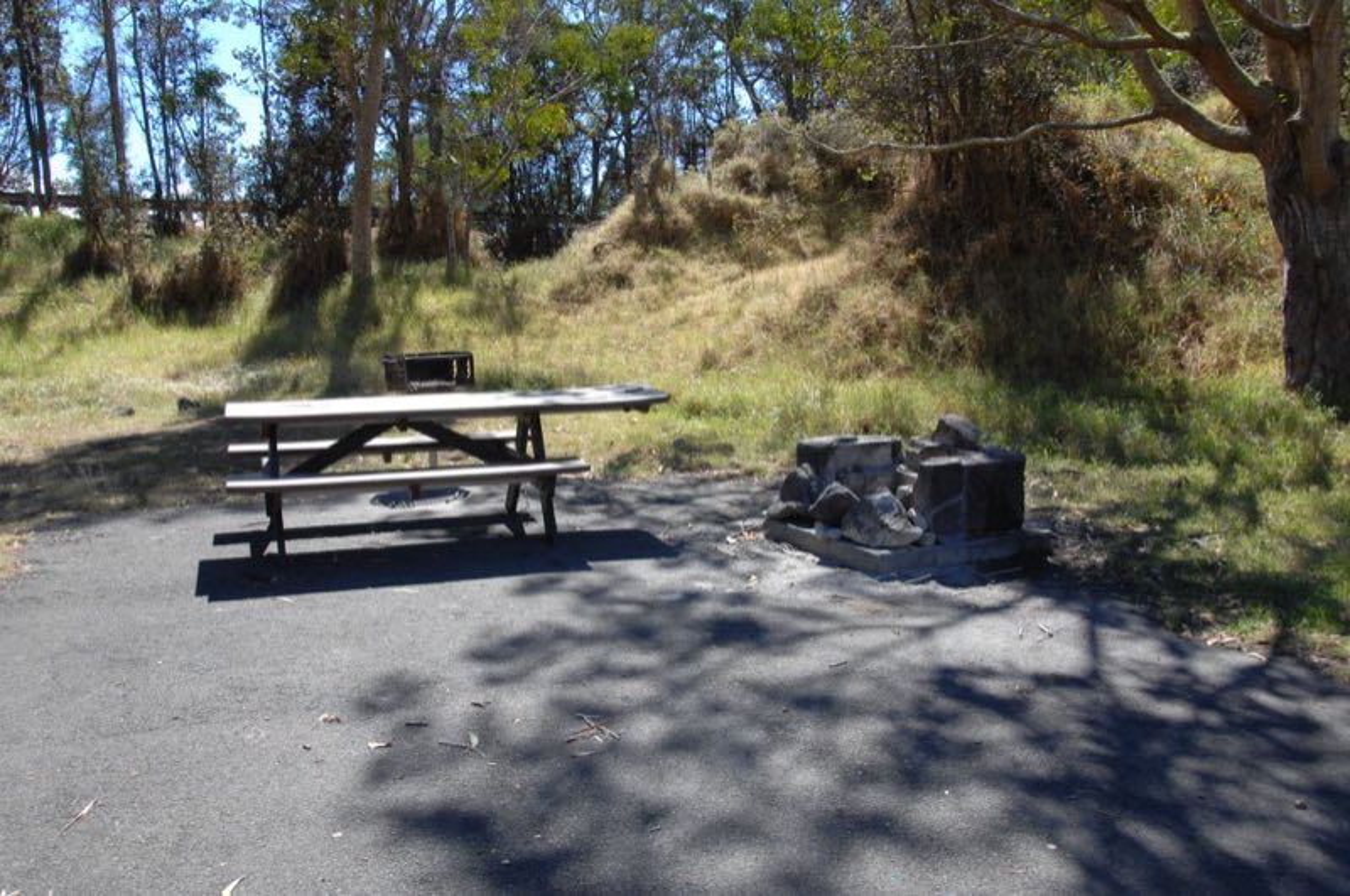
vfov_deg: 43.5
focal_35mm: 30
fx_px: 1123
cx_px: 675
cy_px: 448
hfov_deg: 62.0
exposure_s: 1/320
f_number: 9
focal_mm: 20
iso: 400
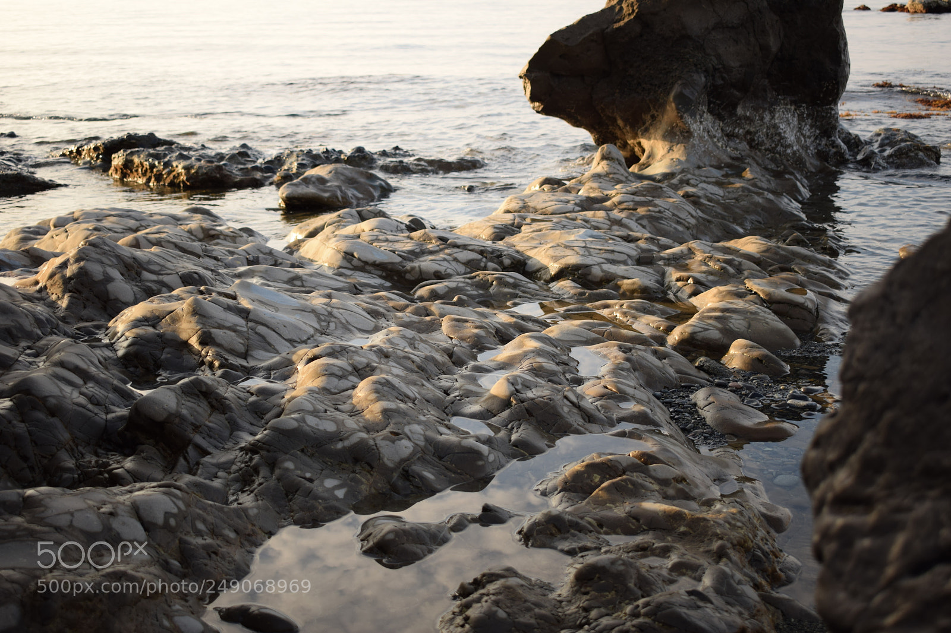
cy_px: 316
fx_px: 1347
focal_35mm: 51
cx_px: 476
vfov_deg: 26.5
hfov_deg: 38.9
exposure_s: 1/160
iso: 100
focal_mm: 34
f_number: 4.5
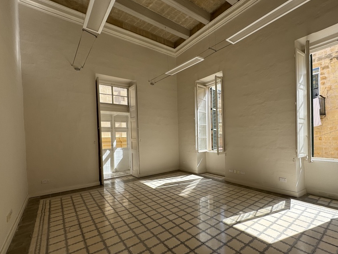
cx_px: 190
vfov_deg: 74.5
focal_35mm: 17
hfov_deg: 90.6
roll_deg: +0.9
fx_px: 166
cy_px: 140
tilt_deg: -1.4
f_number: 2.2
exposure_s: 1/505
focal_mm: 2.22
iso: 40
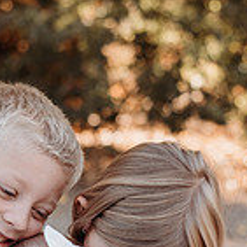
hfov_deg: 12.8
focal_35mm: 136
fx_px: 1098
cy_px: 208
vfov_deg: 12.8
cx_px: 74
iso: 250
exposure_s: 1/500
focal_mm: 50
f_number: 2.8
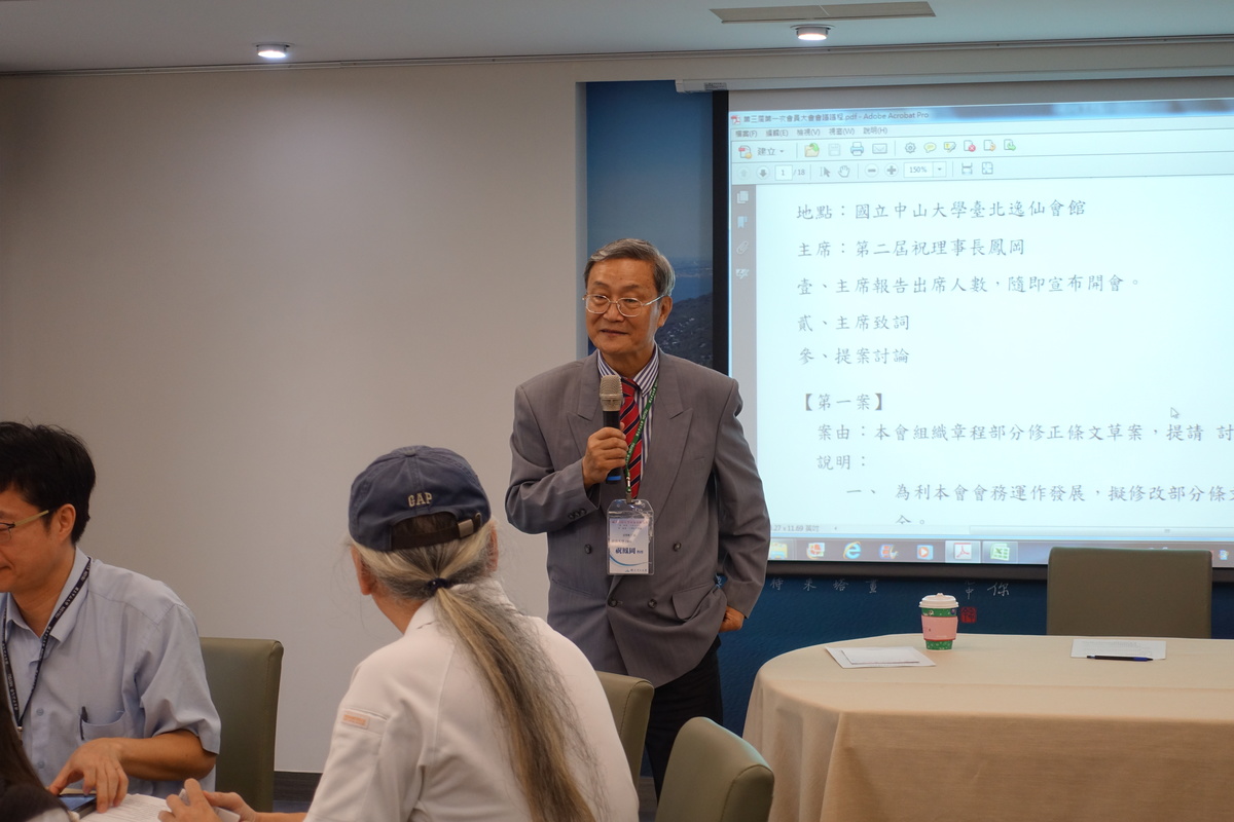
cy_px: 411
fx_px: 2399
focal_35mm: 70
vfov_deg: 19.5
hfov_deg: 28.8
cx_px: 617
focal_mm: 25.7
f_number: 2.8
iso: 400
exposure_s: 1/80
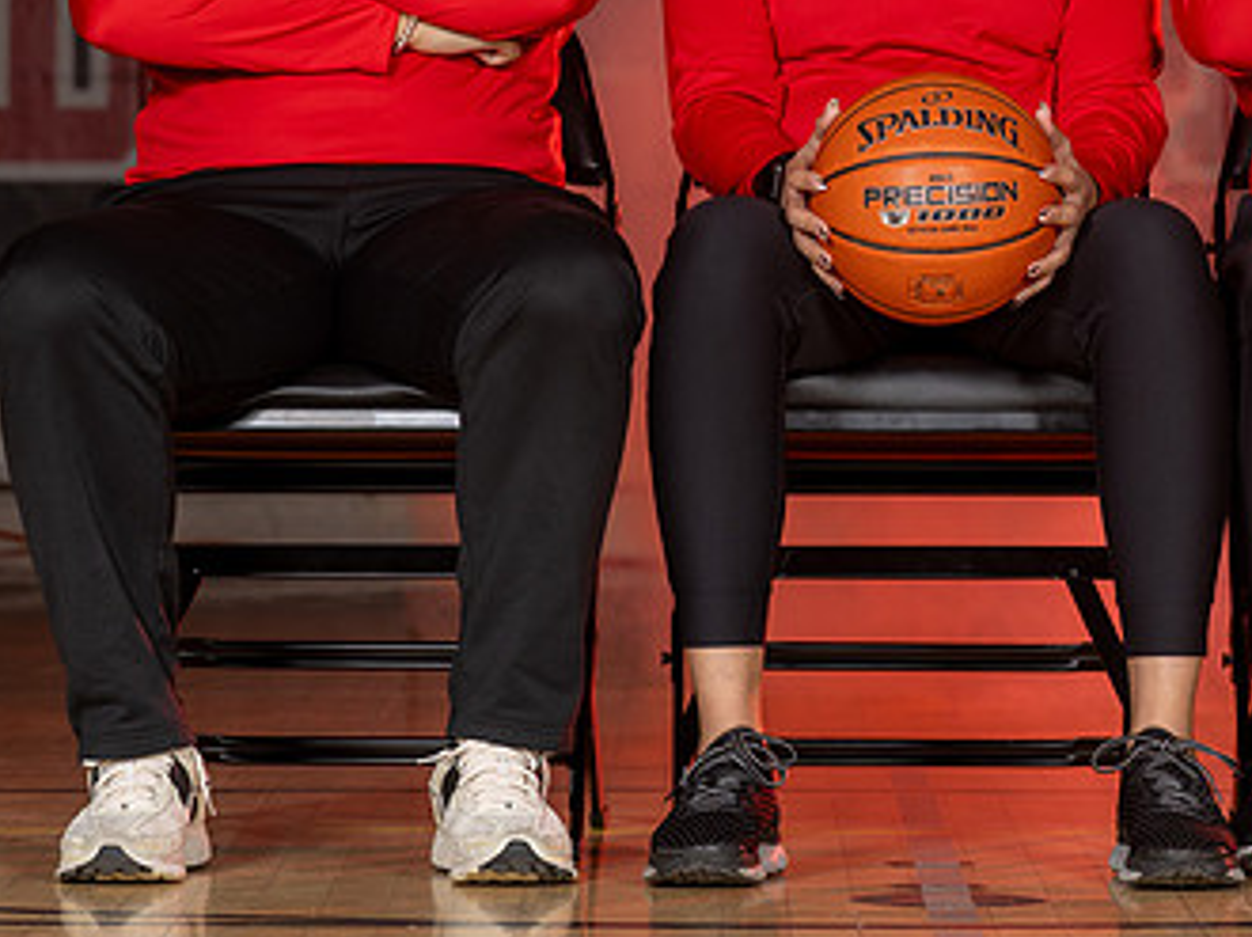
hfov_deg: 7.8
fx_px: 9180
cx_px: 1085
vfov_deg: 5.8
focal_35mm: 254
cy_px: 88
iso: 80
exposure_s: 1/160
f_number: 6.3
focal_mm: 120
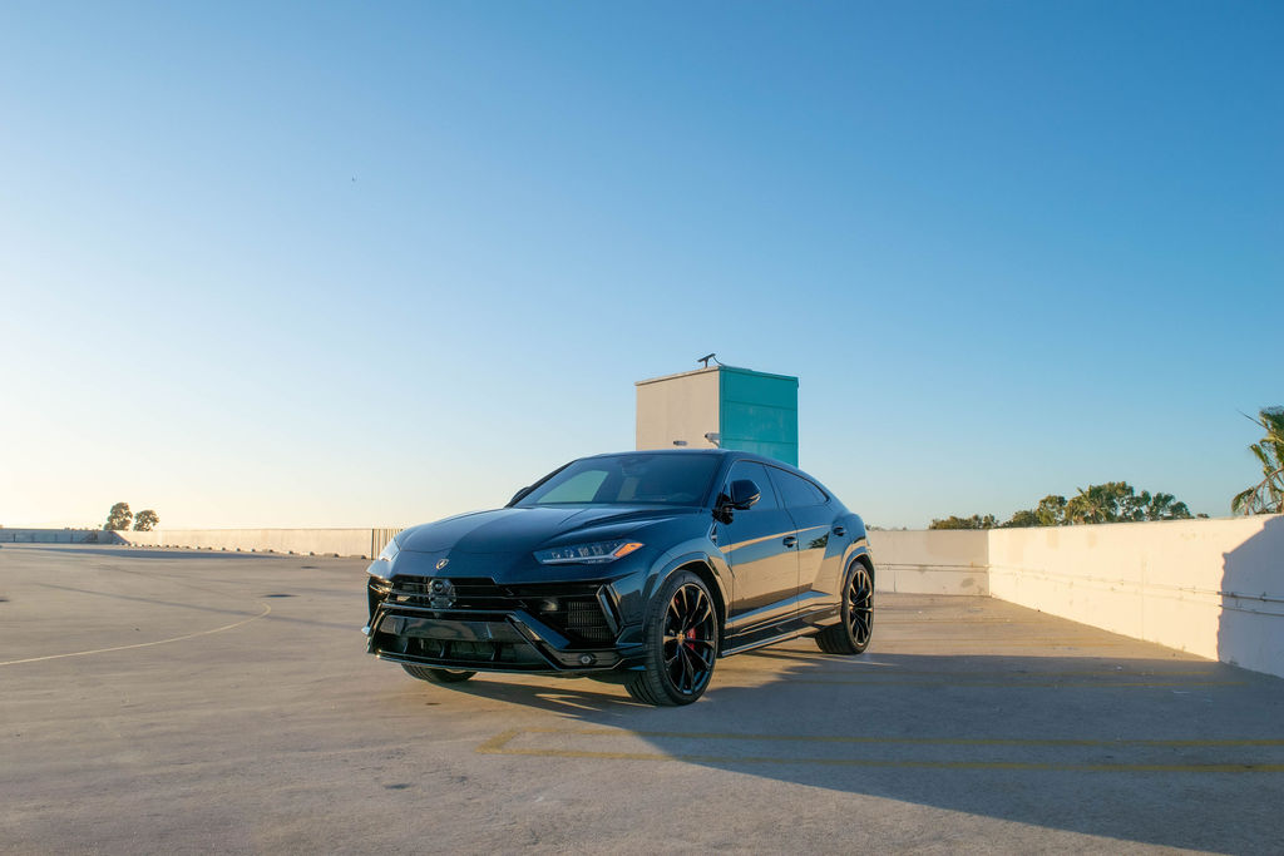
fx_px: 963
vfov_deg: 47.9
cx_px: 642
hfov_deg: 67.4
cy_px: 428
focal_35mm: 27
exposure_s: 1/400
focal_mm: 18
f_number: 10
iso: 200
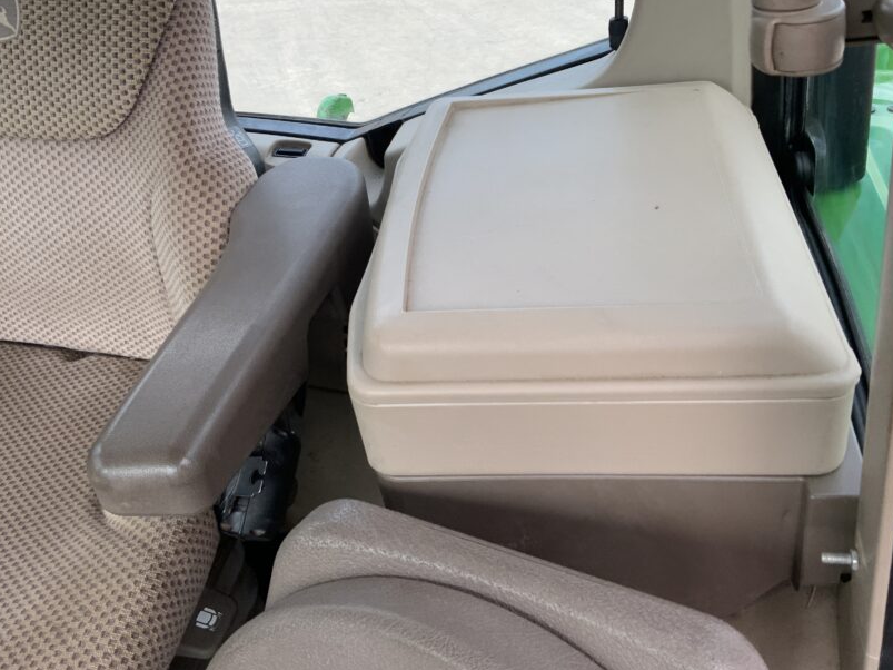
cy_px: 264
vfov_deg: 38.5
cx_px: 470
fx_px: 954
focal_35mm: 37
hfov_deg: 50.1
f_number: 1.8
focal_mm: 3
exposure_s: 1/307
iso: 16
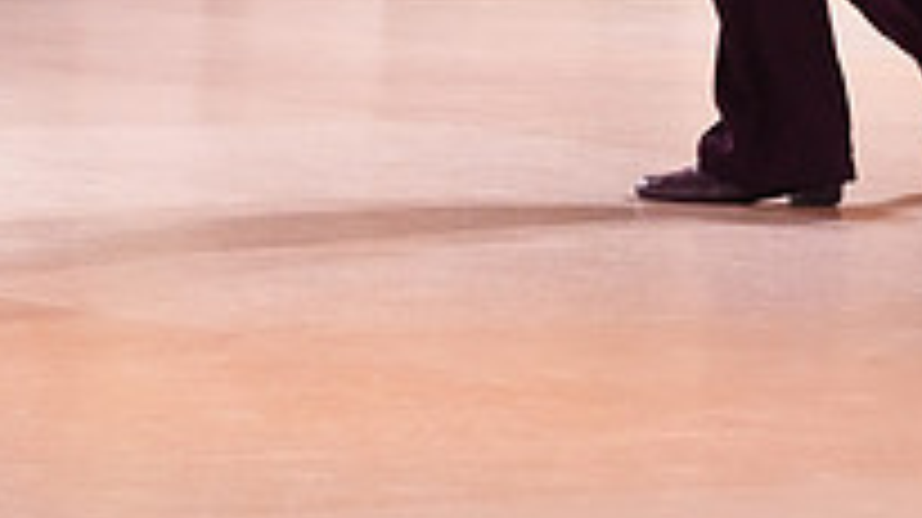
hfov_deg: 6.9
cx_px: 848
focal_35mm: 312
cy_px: -698
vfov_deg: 3.8
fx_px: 7623
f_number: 7.1
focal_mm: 105
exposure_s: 1/200
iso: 5000
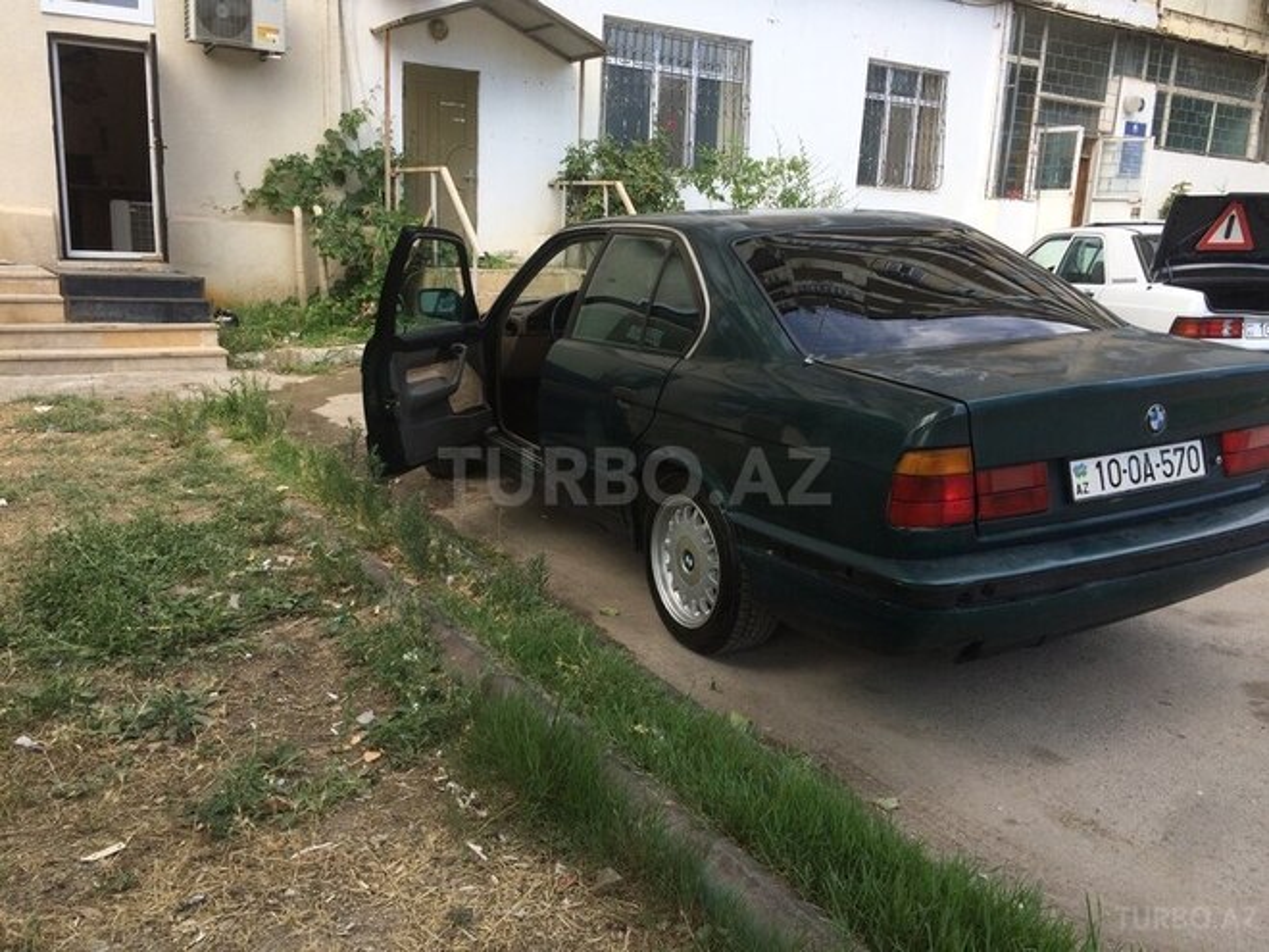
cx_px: 634
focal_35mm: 29
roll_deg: -1.2
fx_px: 1063
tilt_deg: -11.9
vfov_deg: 48.2
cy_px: 476
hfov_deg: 61.7
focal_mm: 4.15
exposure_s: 1/441
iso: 32
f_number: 2.2
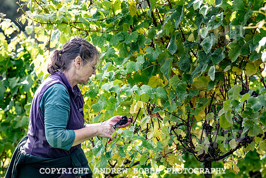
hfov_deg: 10.3
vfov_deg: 6.9
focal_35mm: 200
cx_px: 133
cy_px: 89
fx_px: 1478
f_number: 5.6
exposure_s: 1/640
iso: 180
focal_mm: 200
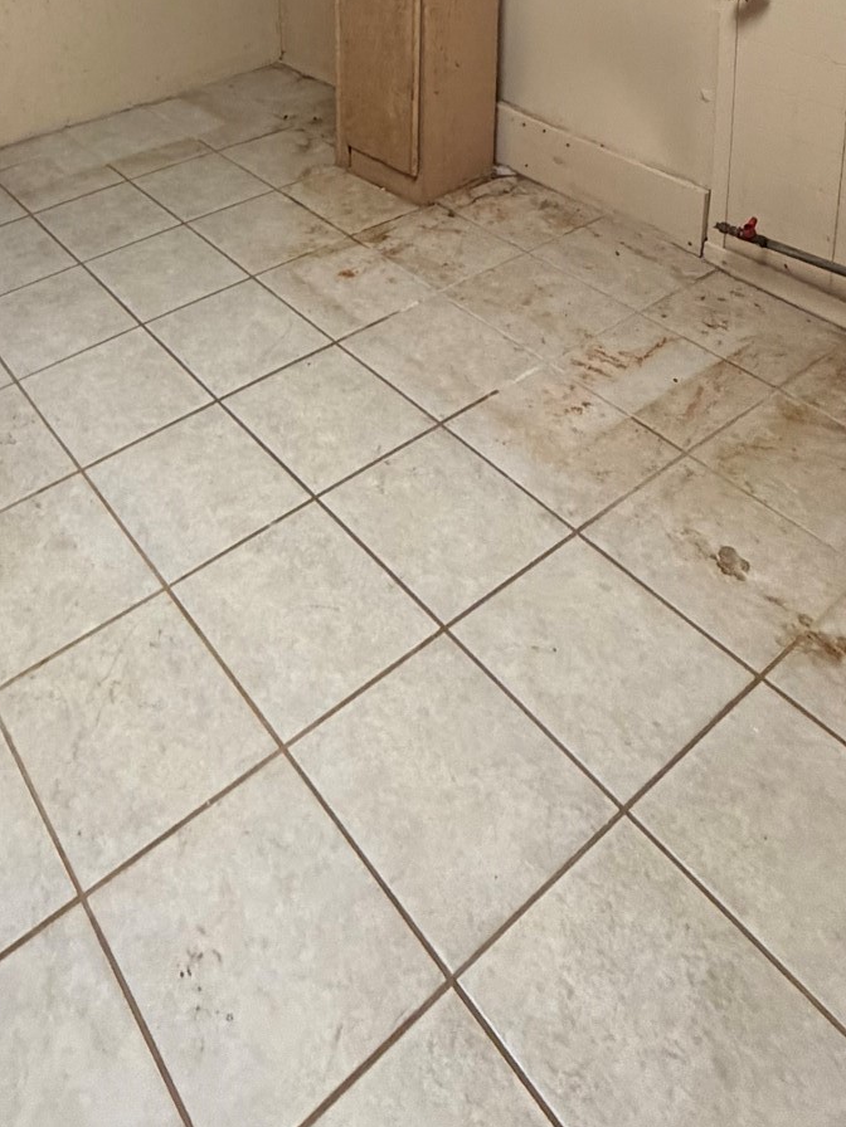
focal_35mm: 32
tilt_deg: -11.3
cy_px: -68
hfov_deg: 42.4
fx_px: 1043
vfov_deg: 45.2
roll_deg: +3.0
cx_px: 181
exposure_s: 1/60
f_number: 2.2
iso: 400
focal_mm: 2.22
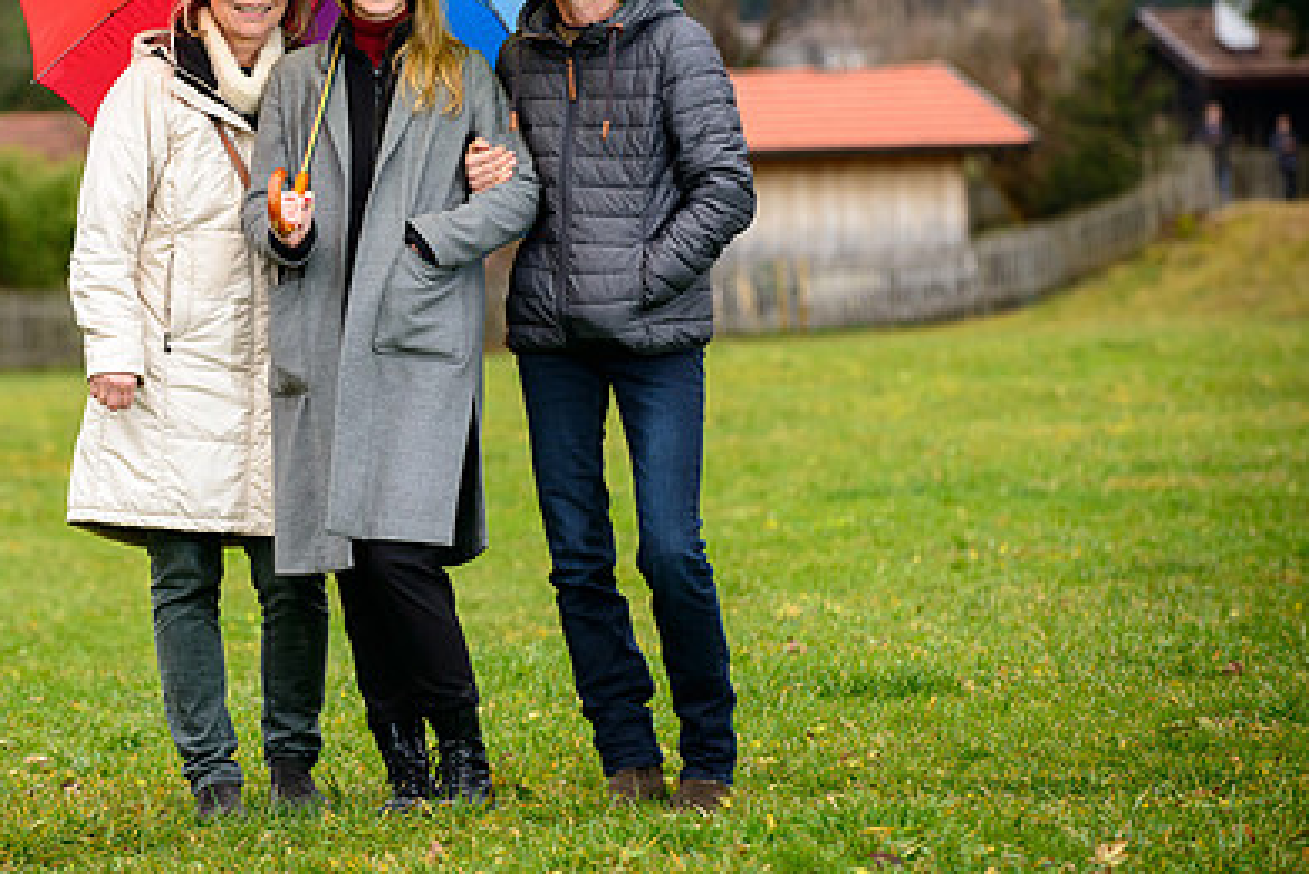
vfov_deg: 6.0
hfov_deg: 8.9
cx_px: 392
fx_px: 8366
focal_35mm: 230
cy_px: 273
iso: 800
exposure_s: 1/250
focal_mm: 155
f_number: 5
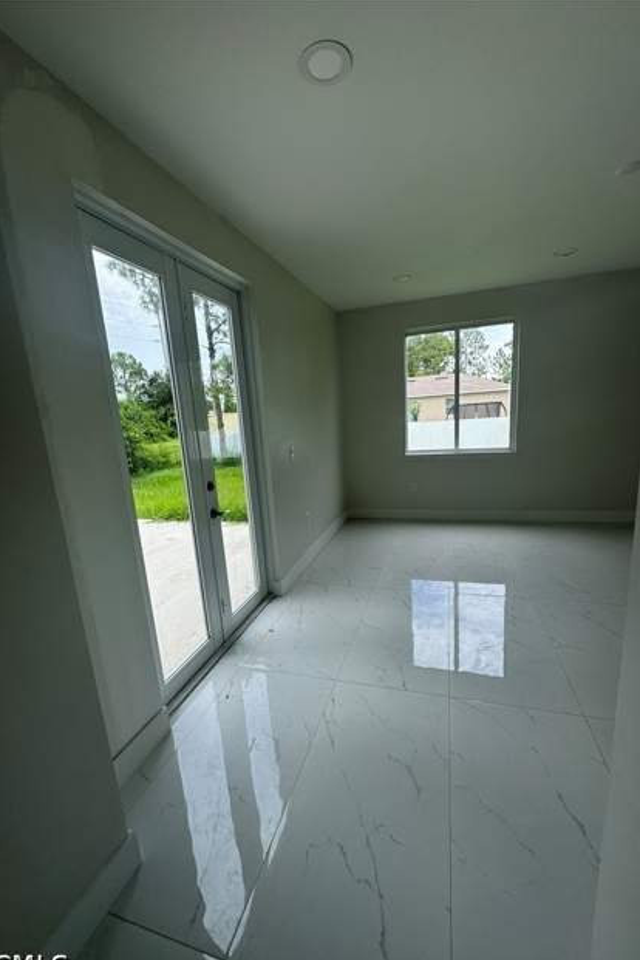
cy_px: 493
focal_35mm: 15
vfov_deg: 100.4
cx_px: 318
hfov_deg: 77.3
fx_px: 400
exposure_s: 1/306
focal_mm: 2.22
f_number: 2.2
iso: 40
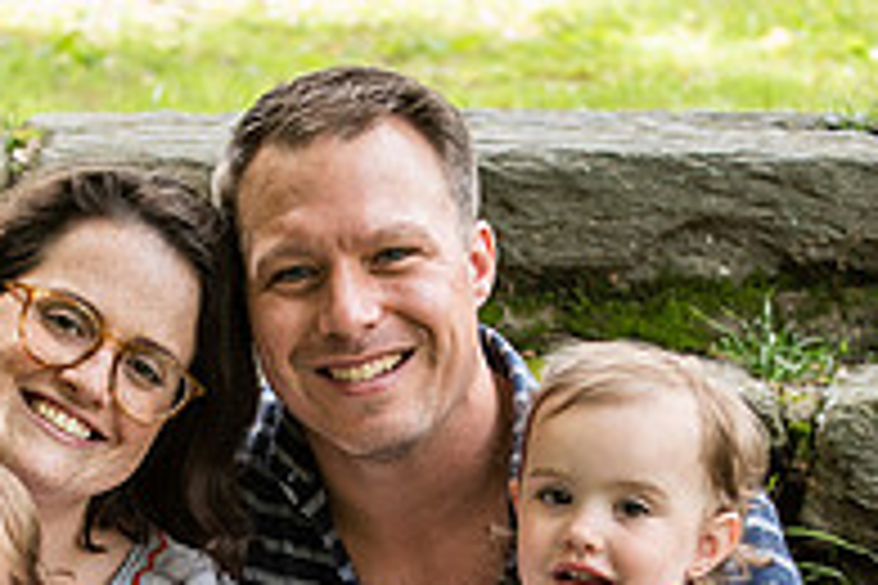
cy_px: 676
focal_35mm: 252
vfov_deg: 5.4
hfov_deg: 8.2
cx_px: 342
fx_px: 6146
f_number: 3.5
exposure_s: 1/500
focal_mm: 80
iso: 640
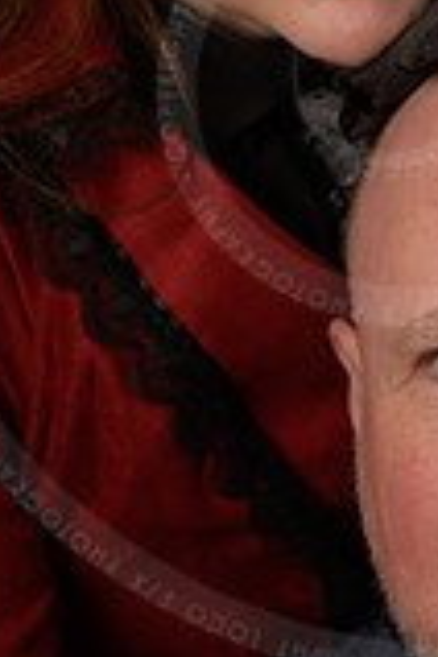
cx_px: 424
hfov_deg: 5.7
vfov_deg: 8.6
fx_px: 4380
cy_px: 149
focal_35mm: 240
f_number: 6.3
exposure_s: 1/1600
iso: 200
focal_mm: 85
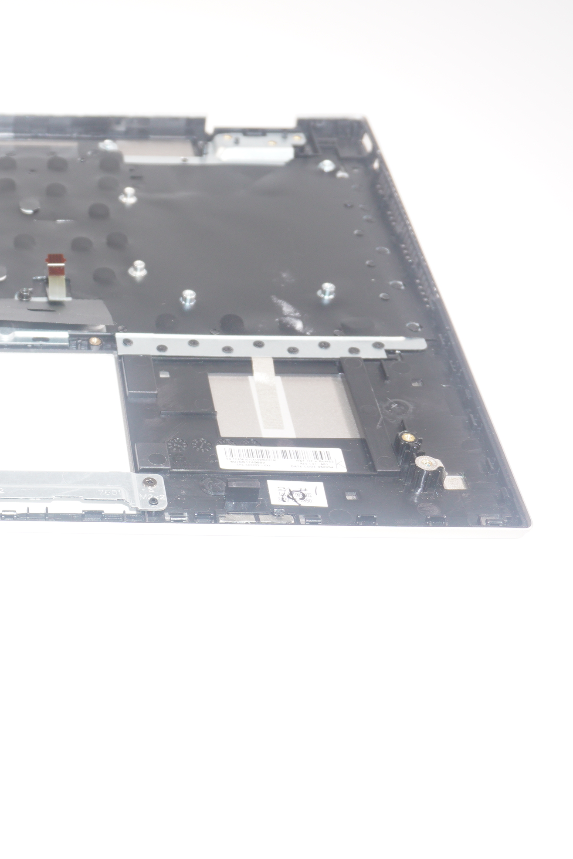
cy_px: 426
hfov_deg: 20.2
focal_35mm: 64
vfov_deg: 31.4
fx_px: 1528
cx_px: -73
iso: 250
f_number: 5.6
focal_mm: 28
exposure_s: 1/125
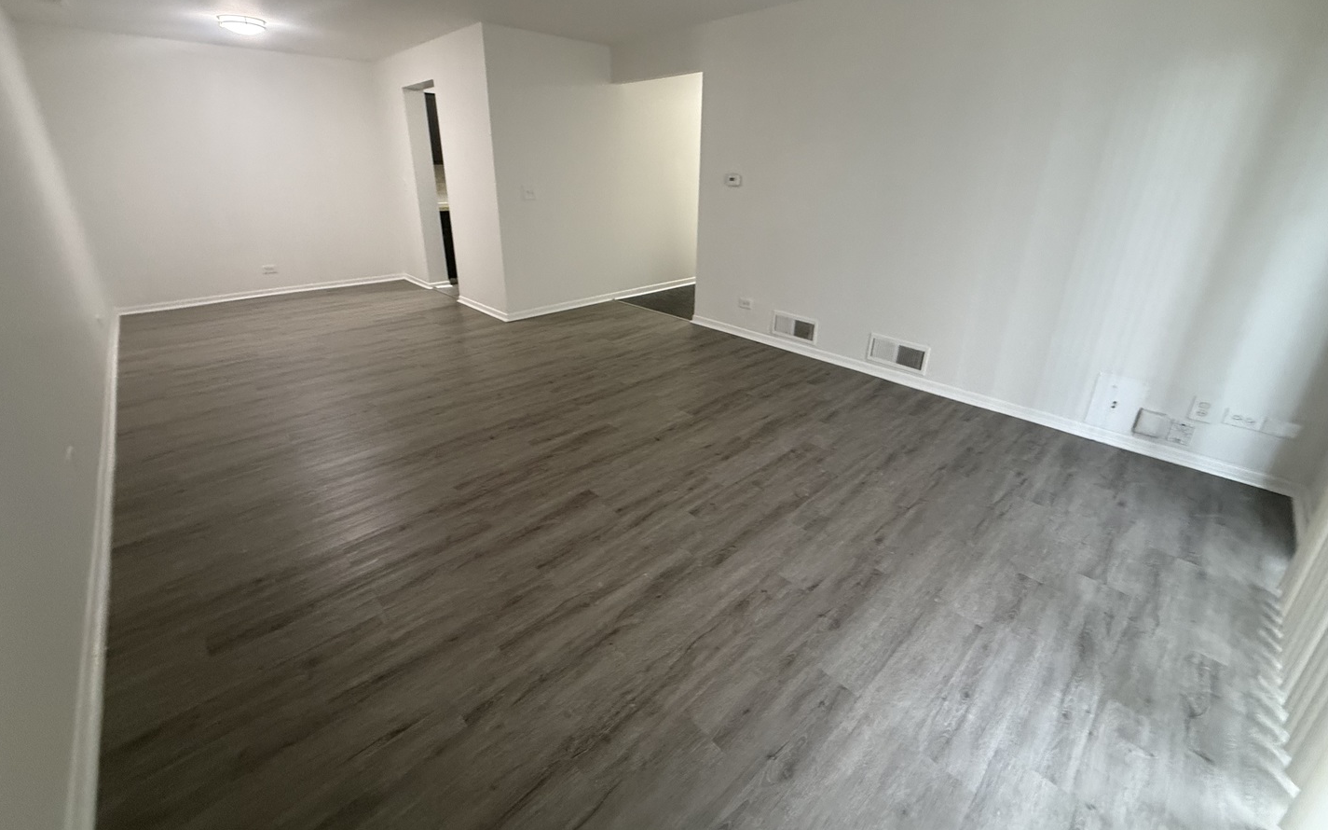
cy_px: 358
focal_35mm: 15
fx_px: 543
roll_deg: -1.6
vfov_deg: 74.4
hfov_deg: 101.5
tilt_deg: -12.3
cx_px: 658
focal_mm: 2.22
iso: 400
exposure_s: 1/60
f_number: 2.2
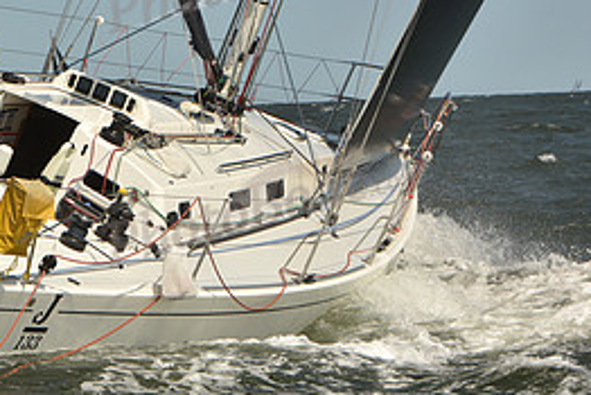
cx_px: -9
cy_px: 123
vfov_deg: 6.2
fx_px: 3630
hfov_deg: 9.2
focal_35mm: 221
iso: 250
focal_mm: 100
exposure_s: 1/800
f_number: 11
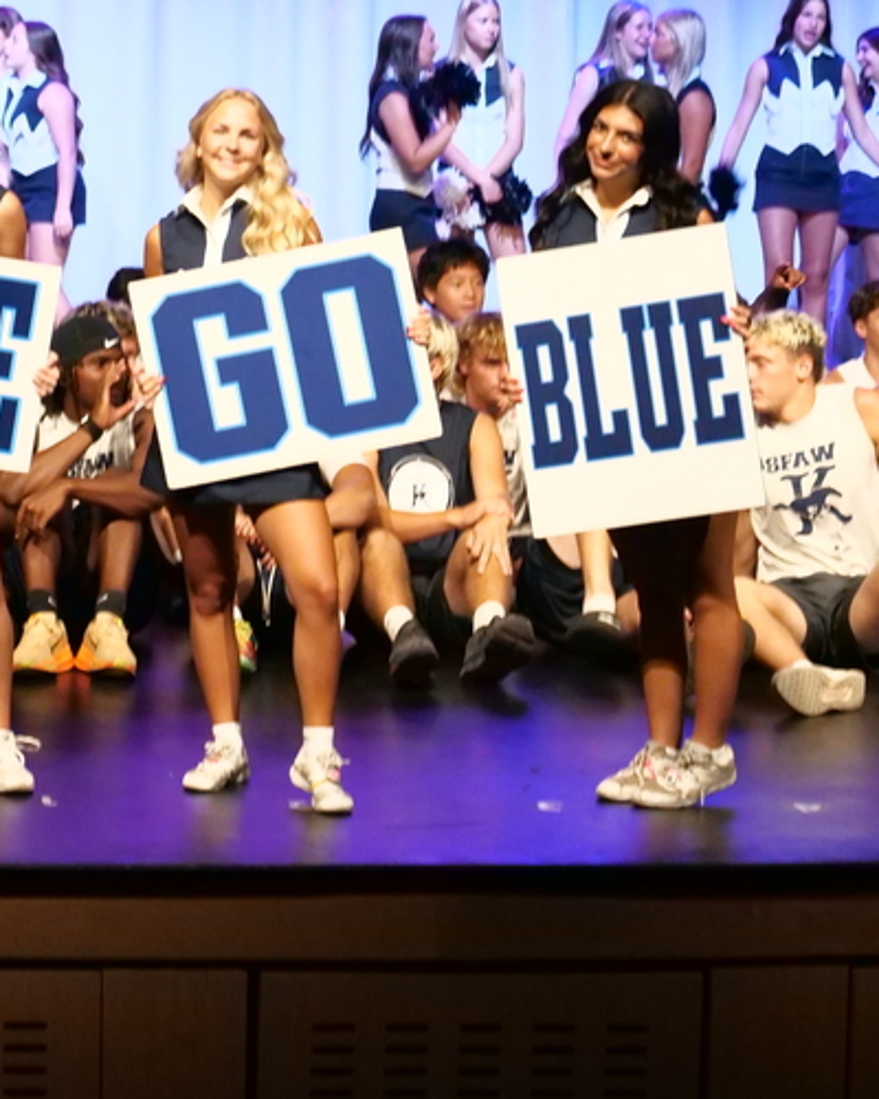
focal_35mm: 156
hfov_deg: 9.7
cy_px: 352
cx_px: -240
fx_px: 5073
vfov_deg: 12.3
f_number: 4.5
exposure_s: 1/80
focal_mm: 39
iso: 3200
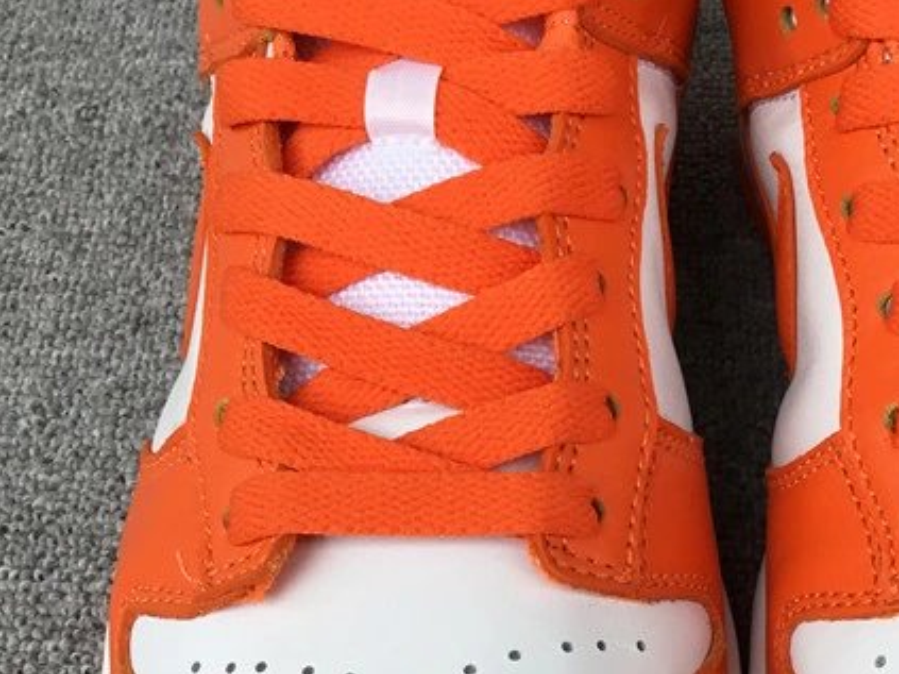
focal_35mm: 66
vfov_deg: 21.6
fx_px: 1714
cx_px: 744
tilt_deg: -53.9
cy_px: 645
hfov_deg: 28.6
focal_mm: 3.3
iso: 25
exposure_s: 1/291
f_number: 2.4
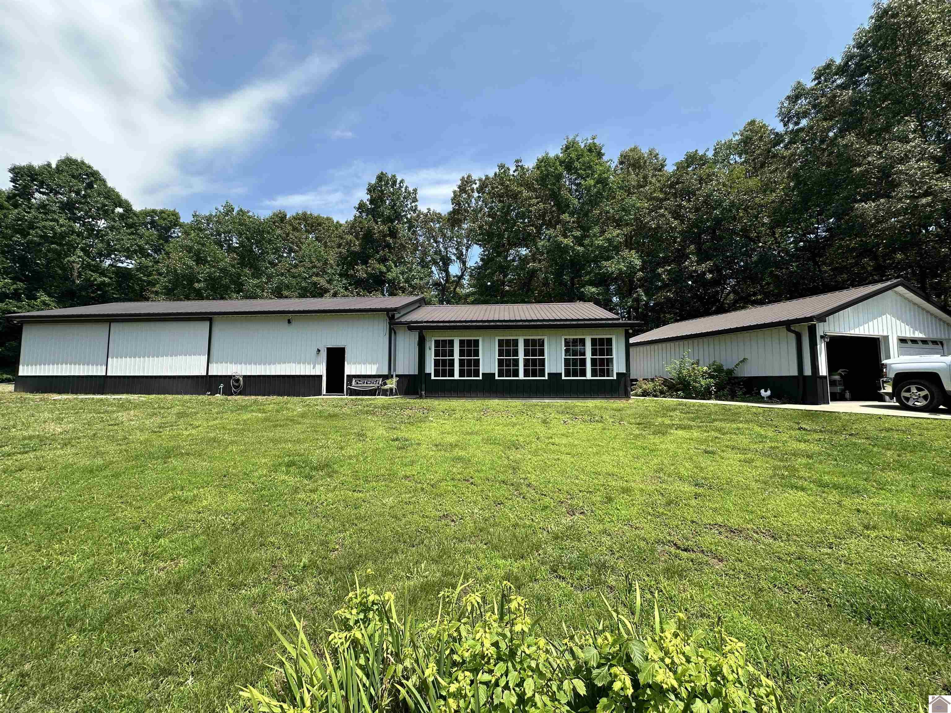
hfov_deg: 102.1
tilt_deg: +4.0
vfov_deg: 85.7
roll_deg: -0.9
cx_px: 476
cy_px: 356
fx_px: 385
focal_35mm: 14
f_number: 2.2
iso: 40
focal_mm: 2.22
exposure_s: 1/875
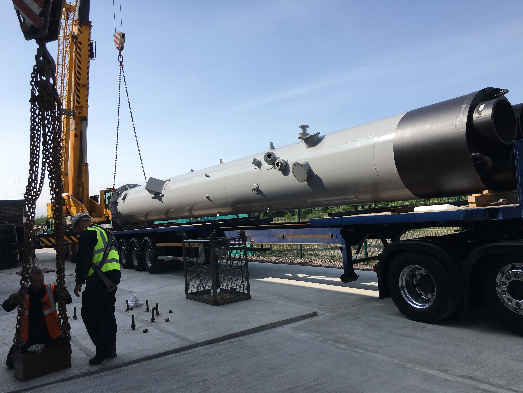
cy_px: 196
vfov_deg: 48.2
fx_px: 438
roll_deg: +5.2
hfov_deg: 61.7
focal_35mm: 29
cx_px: 262
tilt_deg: +2.4
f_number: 2.2
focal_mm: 4.15
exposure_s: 1/1923
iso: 25
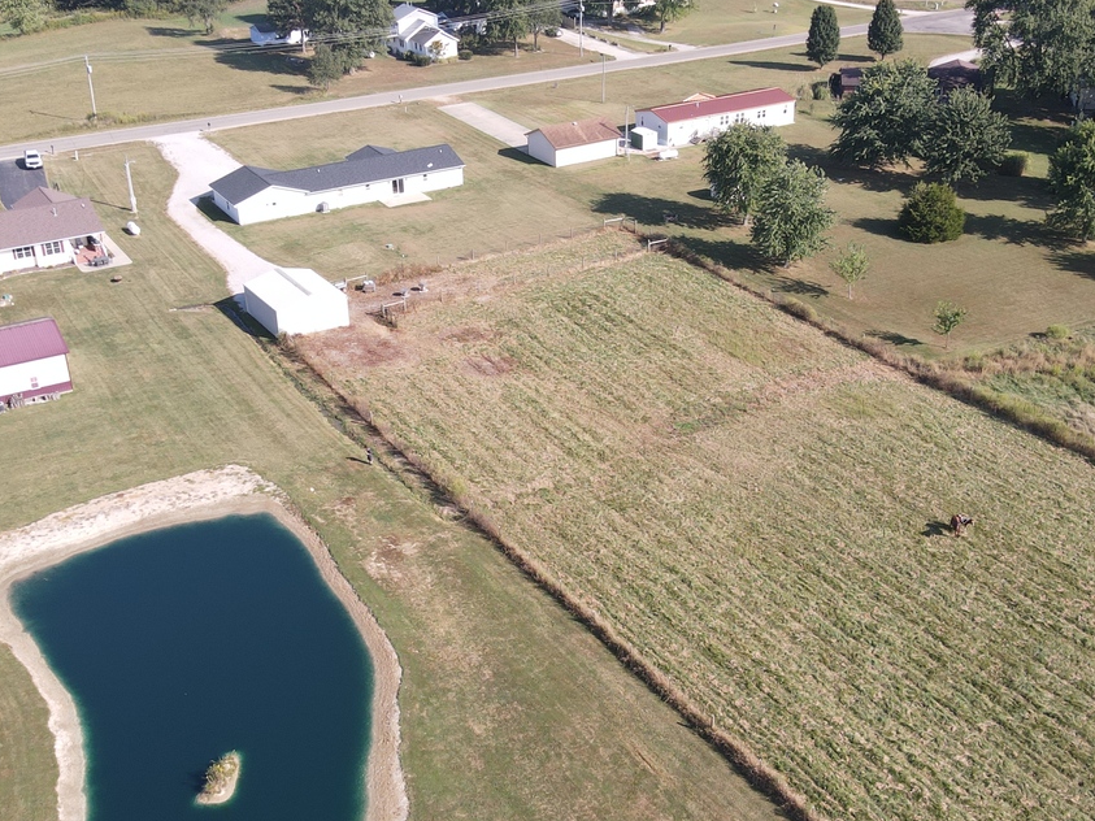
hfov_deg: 45.8
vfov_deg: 35.1
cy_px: 452
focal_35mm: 41
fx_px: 1297
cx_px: 581
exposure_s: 1/320
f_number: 2.8
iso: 100
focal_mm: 4.5
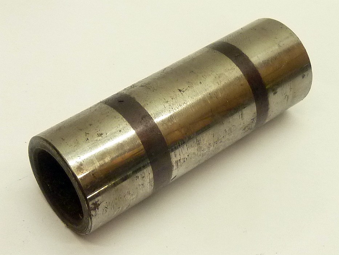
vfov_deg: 54.9
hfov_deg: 69.4
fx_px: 245
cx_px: 170
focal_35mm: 25
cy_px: 128
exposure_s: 1/30
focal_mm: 4.1
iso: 200
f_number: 3.3
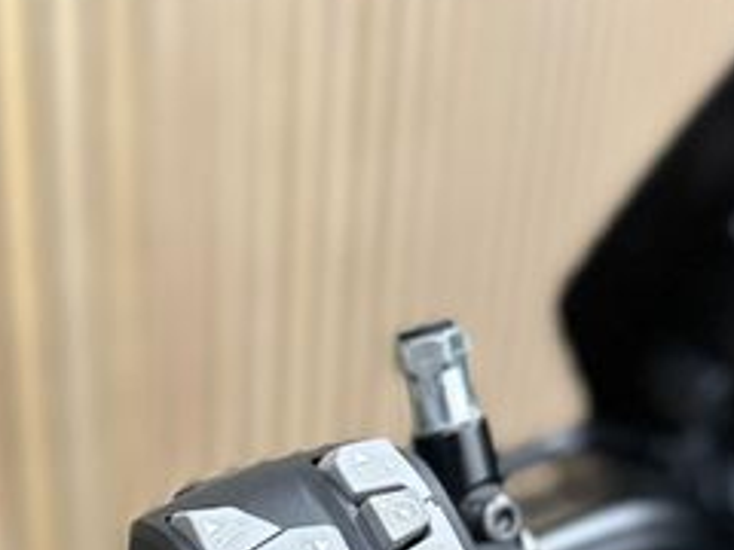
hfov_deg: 30.1
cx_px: 263
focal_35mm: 64
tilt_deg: -29.4
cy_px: 688
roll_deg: -1.8
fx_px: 1357
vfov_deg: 21.1
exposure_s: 1/50
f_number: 1.78
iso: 250
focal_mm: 6.86
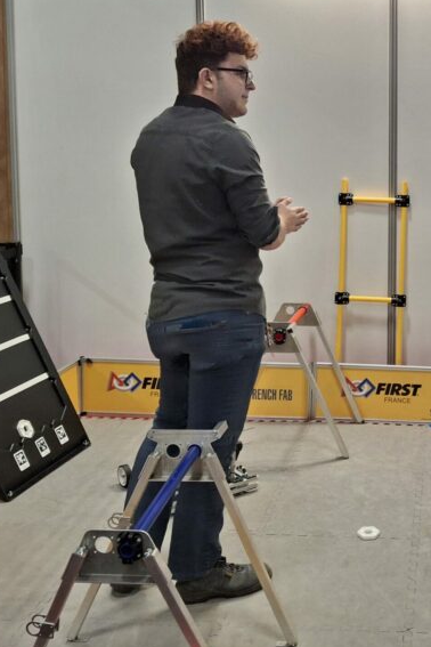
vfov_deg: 41.5
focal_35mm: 47
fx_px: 844
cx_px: 422
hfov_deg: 27.2
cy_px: 225
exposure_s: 1/100
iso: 250
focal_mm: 4.69
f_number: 1.8
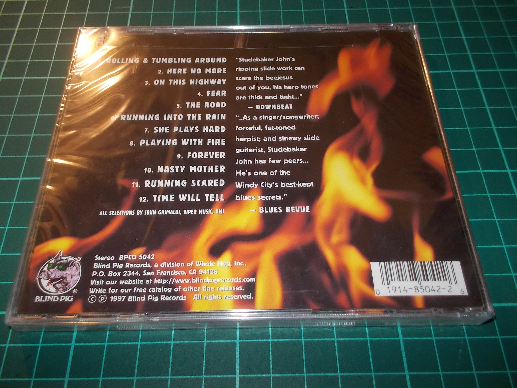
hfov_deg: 61.7
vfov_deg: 48.2
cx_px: 258
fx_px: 433
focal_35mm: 29
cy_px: 194
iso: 200
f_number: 3.3
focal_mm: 4.1
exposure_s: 1/30
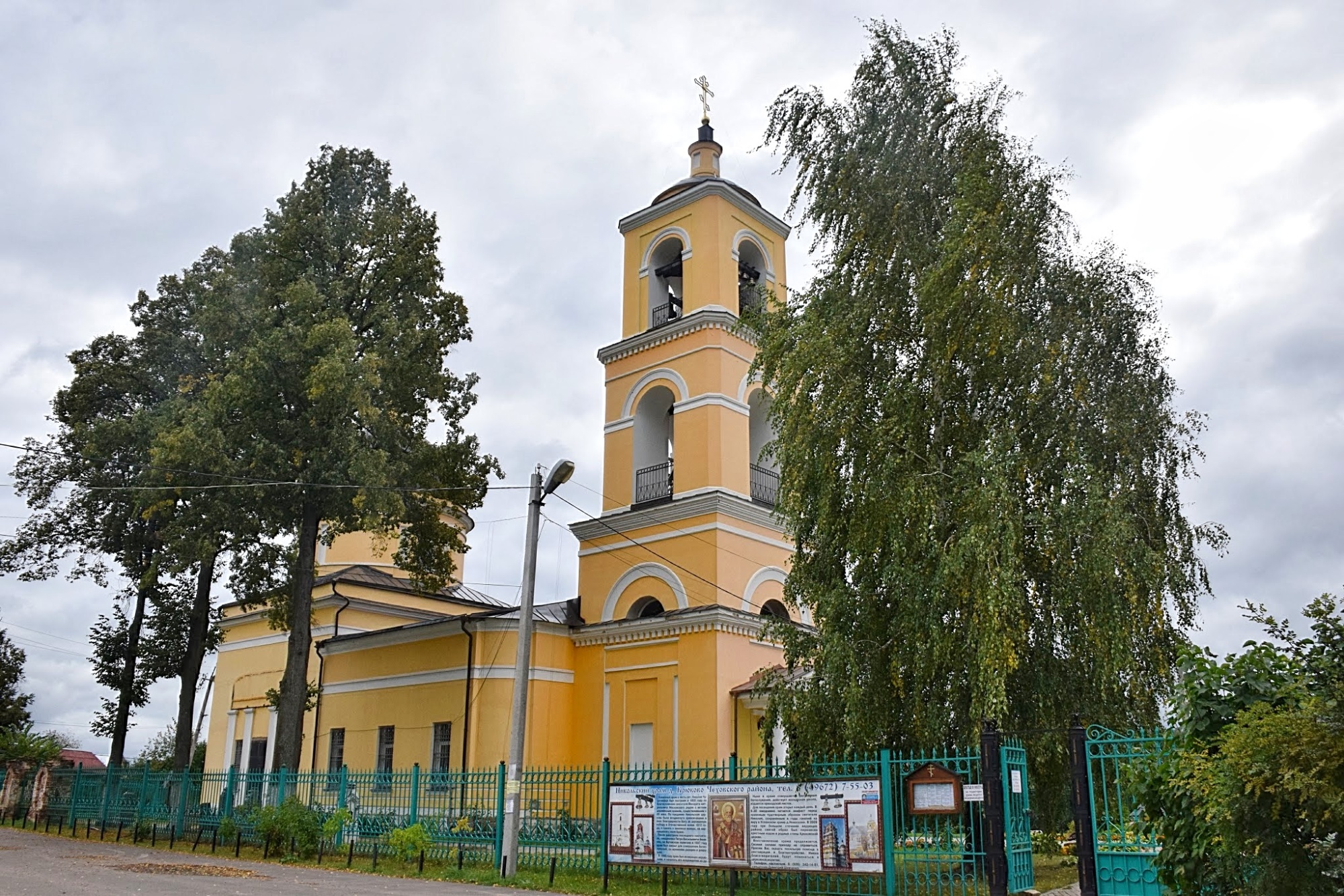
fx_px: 1008
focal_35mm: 27
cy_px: 448
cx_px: 672
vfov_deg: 47.9
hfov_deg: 67.4
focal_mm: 18
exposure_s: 1/320
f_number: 18
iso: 640
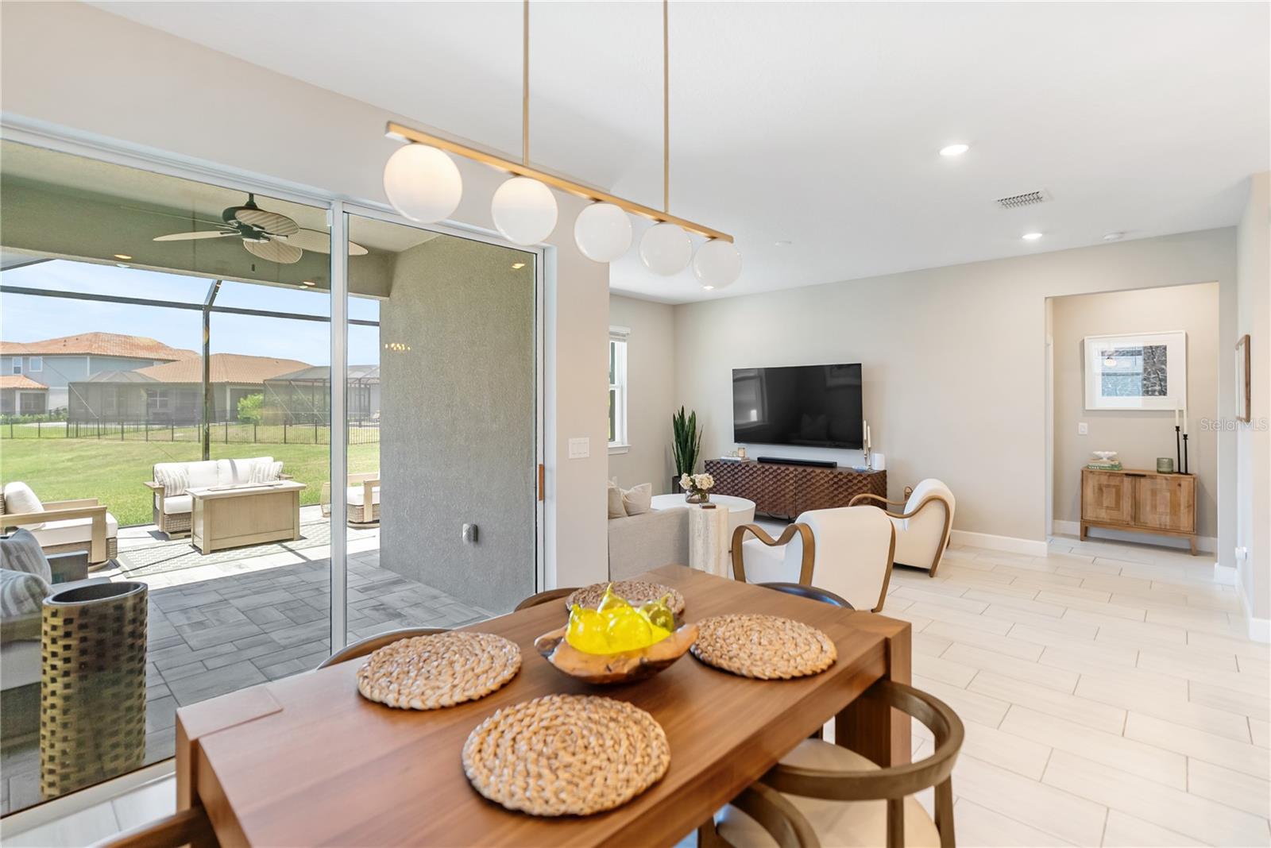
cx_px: 636
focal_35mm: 16
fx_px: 565
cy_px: 424
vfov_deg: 73.8
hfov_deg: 96.7
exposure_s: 1/80
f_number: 2.8
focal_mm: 16
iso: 160
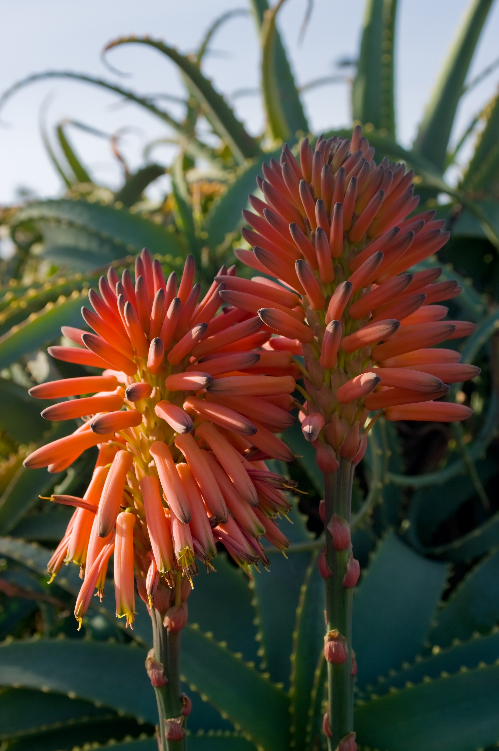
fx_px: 1240
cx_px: 253
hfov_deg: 22.7
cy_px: 374
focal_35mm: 60
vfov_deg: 33.7
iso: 200
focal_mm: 39
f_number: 6.7
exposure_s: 1/250
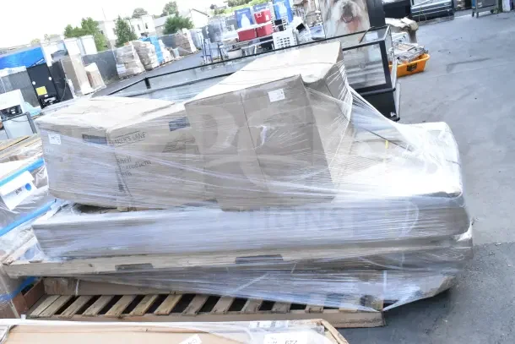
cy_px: 172
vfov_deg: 40.0
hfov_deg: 57.2
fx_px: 472
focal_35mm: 33
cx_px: 258
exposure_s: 1/800
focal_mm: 22
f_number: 14
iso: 6400
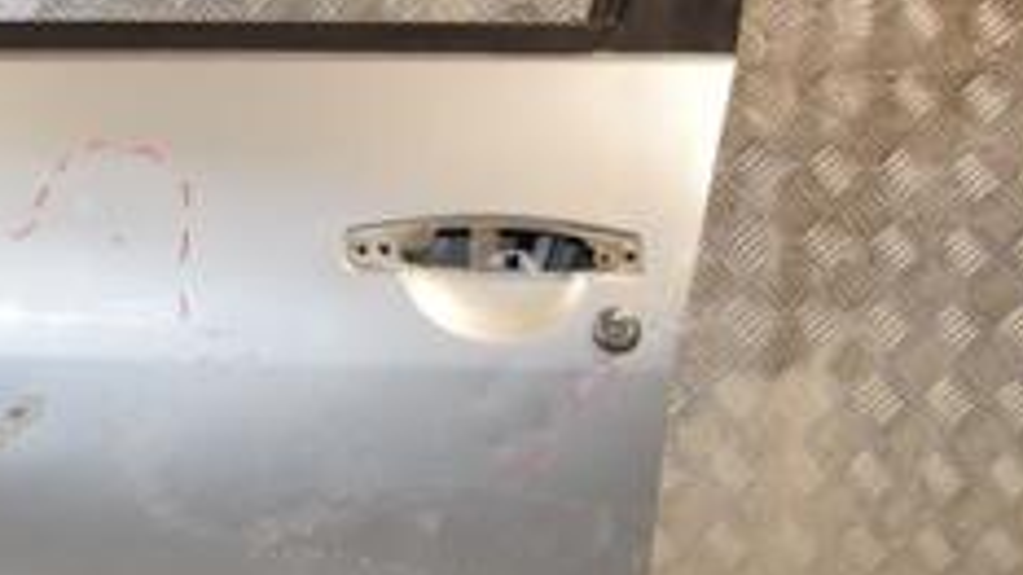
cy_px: 206
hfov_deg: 21.3
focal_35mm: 97
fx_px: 2631
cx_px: 13
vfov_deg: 12.5
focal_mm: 24
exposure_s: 1/200
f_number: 9
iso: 800
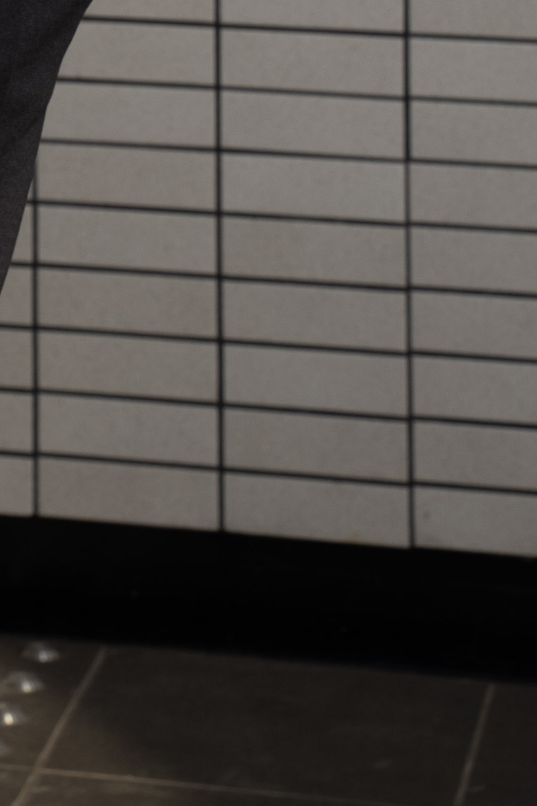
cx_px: -341
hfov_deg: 6.6
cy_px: -974
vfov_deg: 9.3
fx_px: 4556
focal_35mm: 204
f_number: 8
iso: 200
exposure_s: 1/125
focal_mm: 44.6
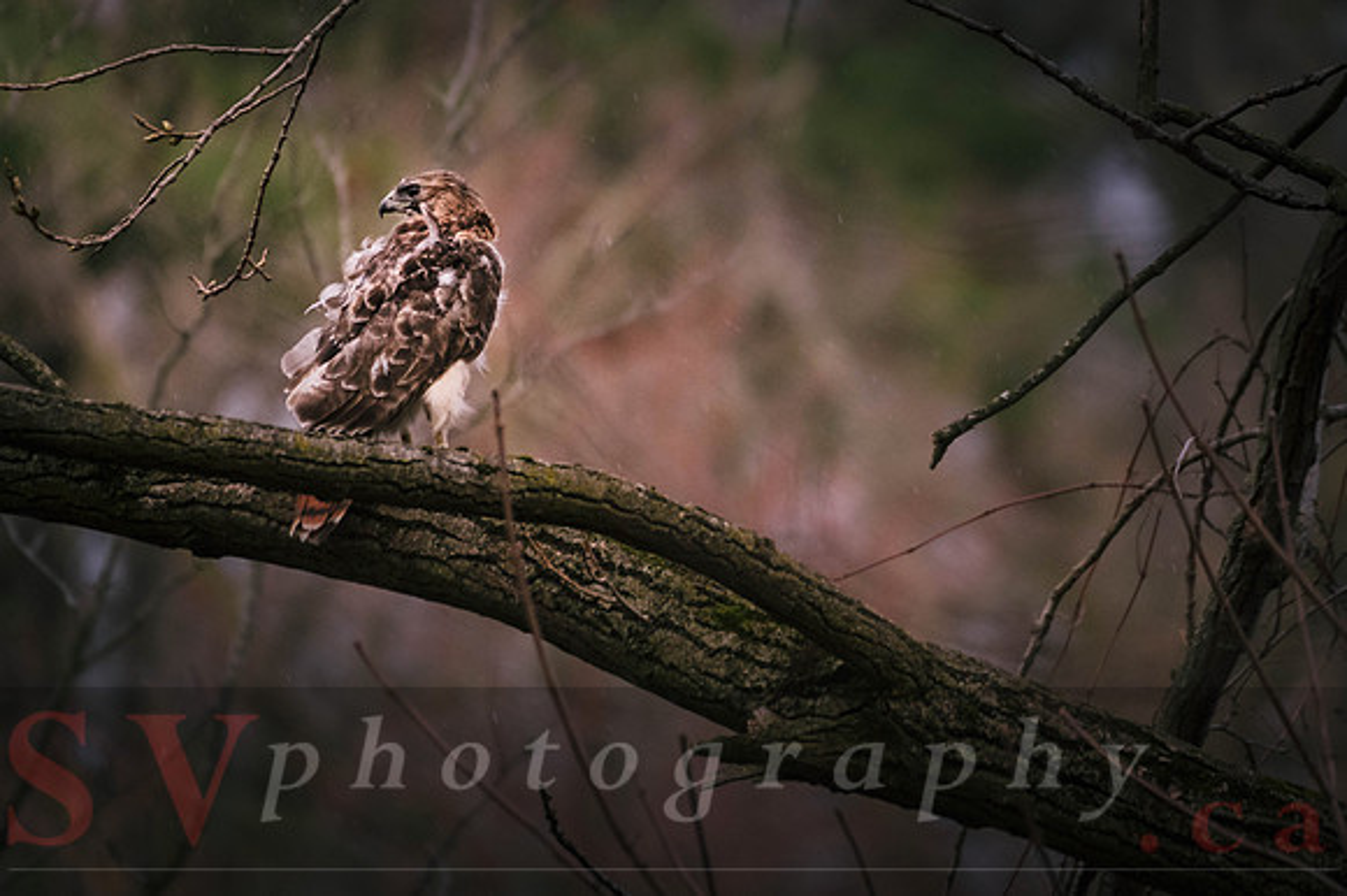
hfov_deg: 2.1
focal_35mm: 986
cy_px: 307
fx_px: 36887
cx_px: 886
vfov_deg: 1.4
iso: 800
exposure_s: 1/640
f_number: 5.6
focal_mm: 500
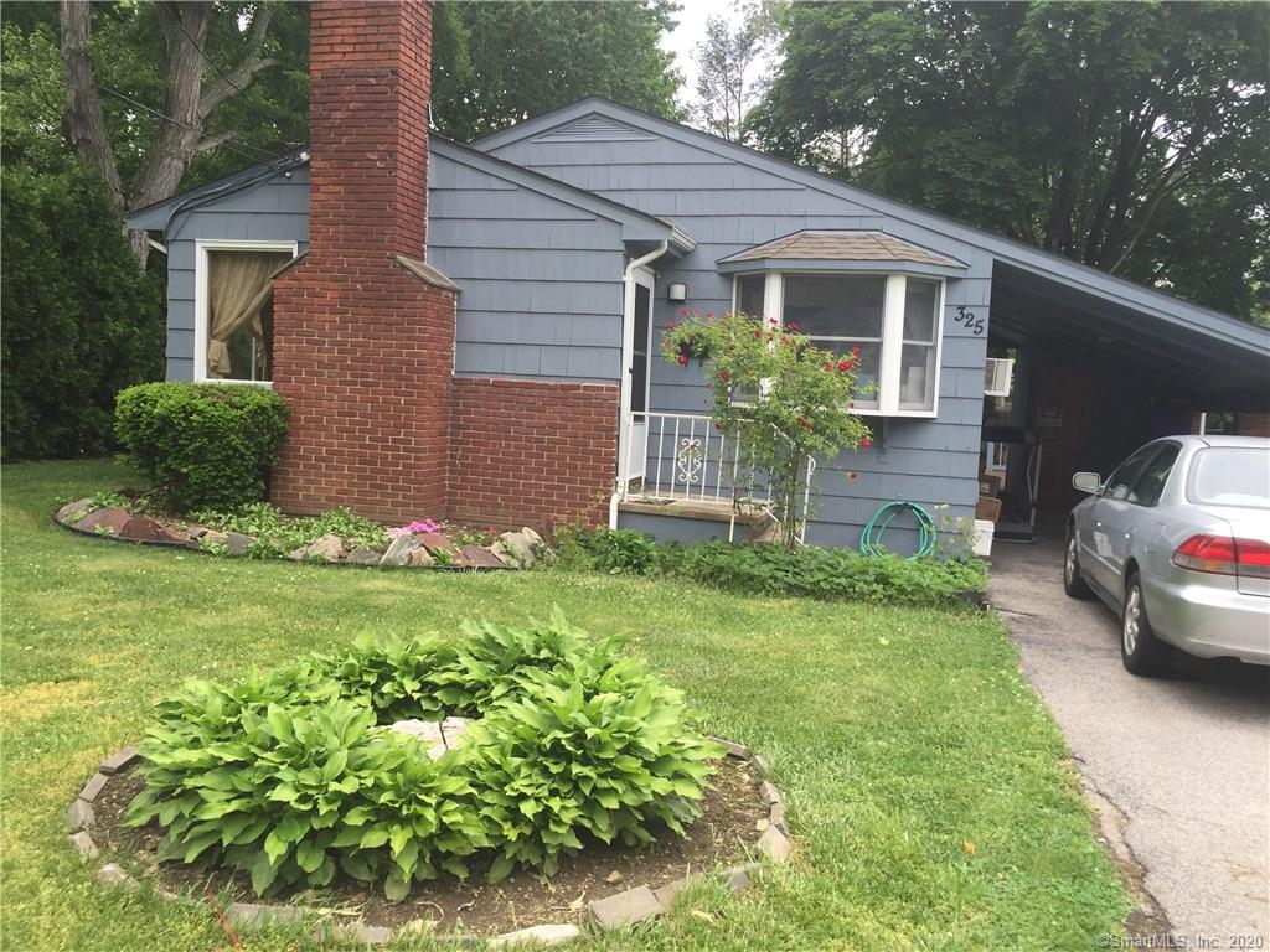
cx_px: 635
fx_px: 1064
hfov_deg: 61.7
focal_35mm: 29
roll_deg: -4.0
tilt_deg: -4.5
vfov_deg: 48.2
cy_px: 476
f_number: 2.2
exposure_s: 1/321
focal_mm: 4.15
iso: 32
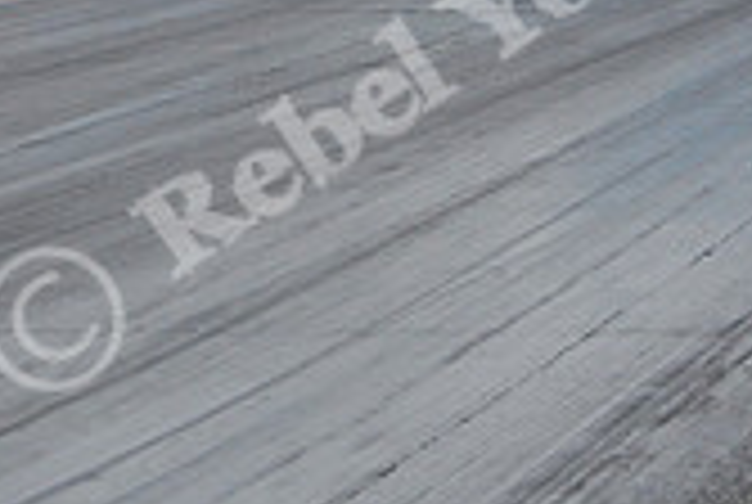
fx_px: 5979
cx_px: 856
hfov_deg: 7.2
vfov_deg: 4.8
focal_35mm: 286
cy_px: -194
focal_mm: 55
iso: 400
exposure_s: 1/1000
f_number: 5.6
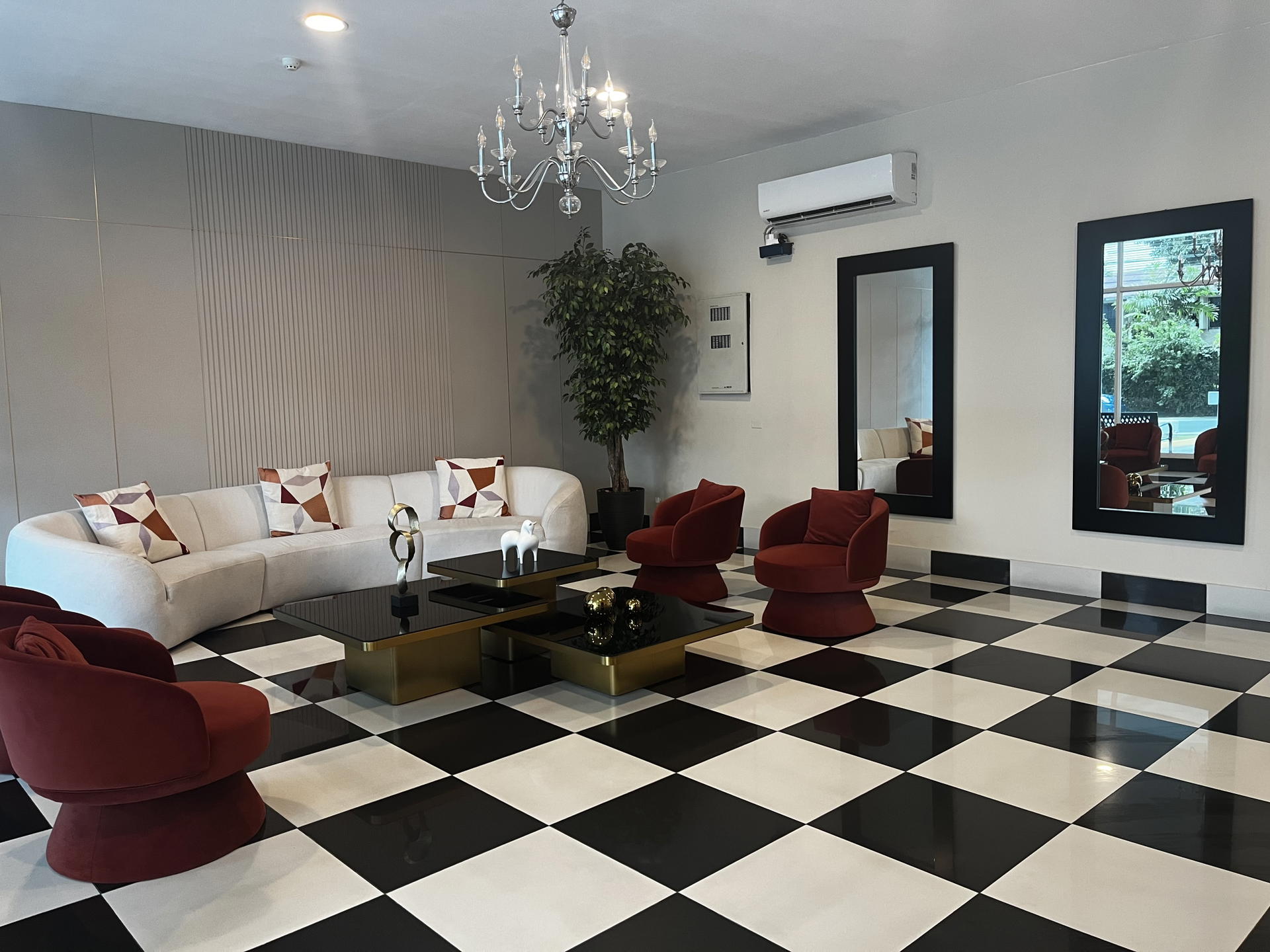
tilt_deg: -4.7
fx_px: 954
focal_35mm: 26
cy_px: 476
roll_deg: +2.2
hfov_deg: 67.3
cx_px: 635
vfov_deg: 53.1
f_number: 1.6
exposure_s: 1/60
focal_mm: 5.1
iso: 125
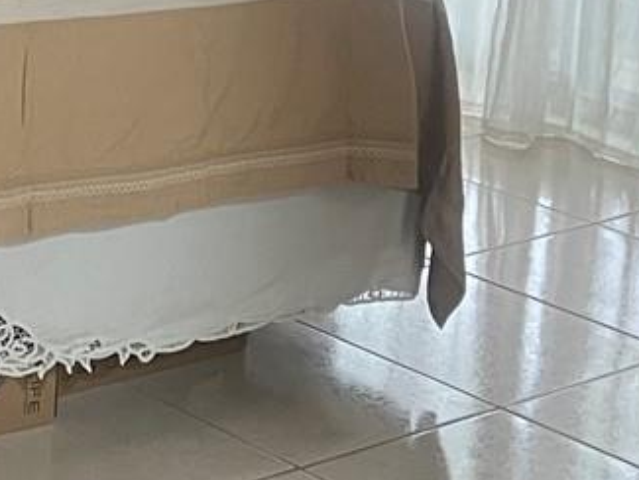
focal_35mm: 128
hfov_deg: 14.1
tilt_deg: -7.1
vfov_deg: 11.0
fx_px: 2364
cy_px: -291
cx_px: -403
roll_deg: -1.9
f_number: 1.6
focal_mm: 5.1
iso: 320
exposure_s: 1/60
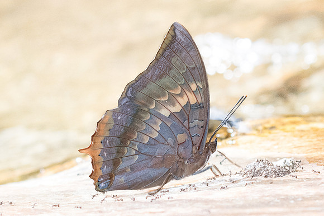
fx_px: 5426
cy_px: 140
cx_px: 190
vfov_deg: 2.3
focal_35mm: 603
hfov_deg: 3.4
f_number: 8
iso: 1000
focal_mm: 170
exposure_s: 1/320
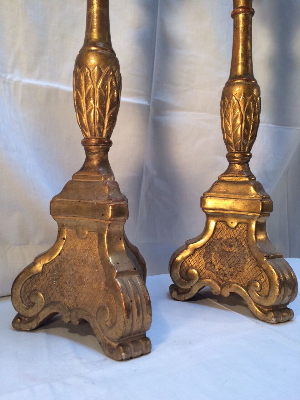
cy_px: 200
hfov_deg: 48.2
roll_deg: -0.2
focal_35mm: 29
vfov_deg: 61.7
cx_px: 150
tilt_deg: -4.8
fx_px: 335
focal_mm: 4.15
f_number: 2.2
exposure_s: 1/100
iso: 64
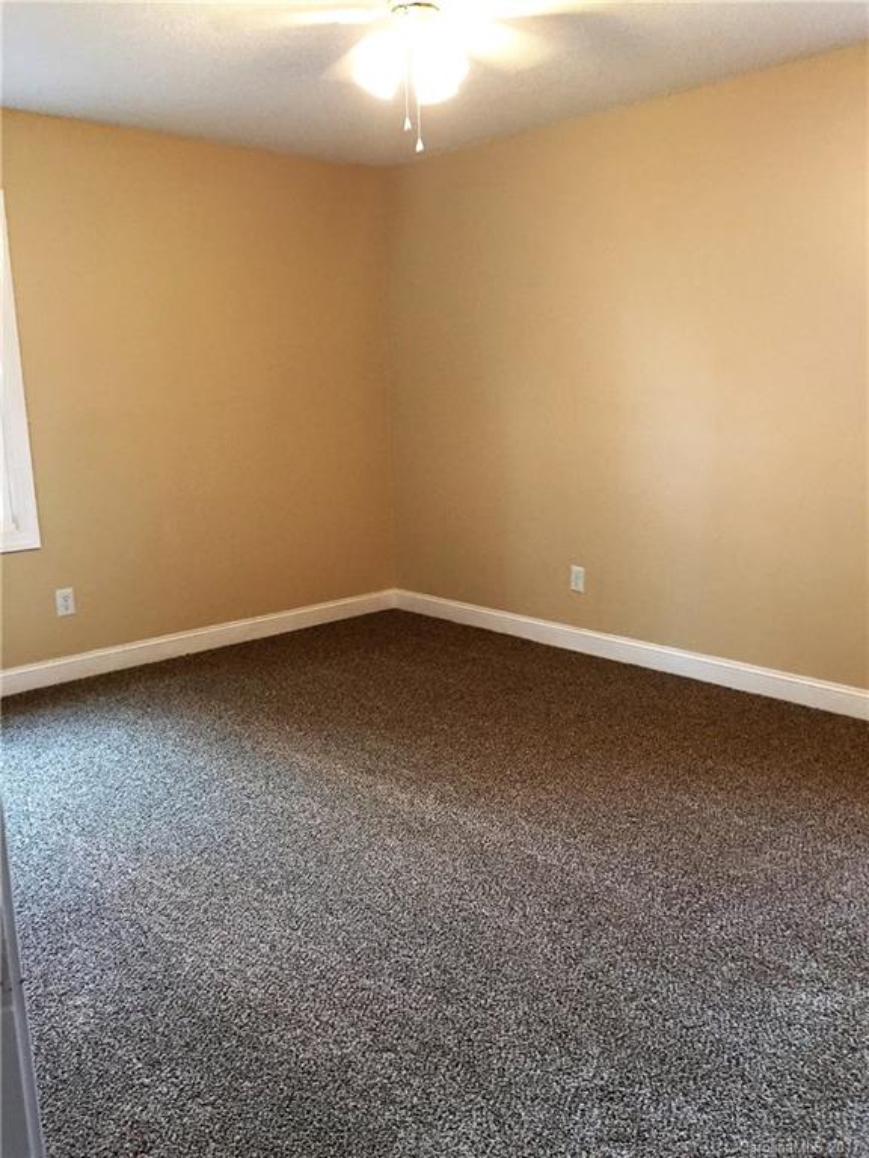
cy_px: 579
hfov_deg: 48.2
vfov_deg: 61.7
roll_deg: +1.9
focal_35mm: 29
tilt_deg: -10.2
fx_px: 971
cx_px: 434
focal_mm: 4.15
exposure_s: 1/30
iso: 125
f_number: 2.2
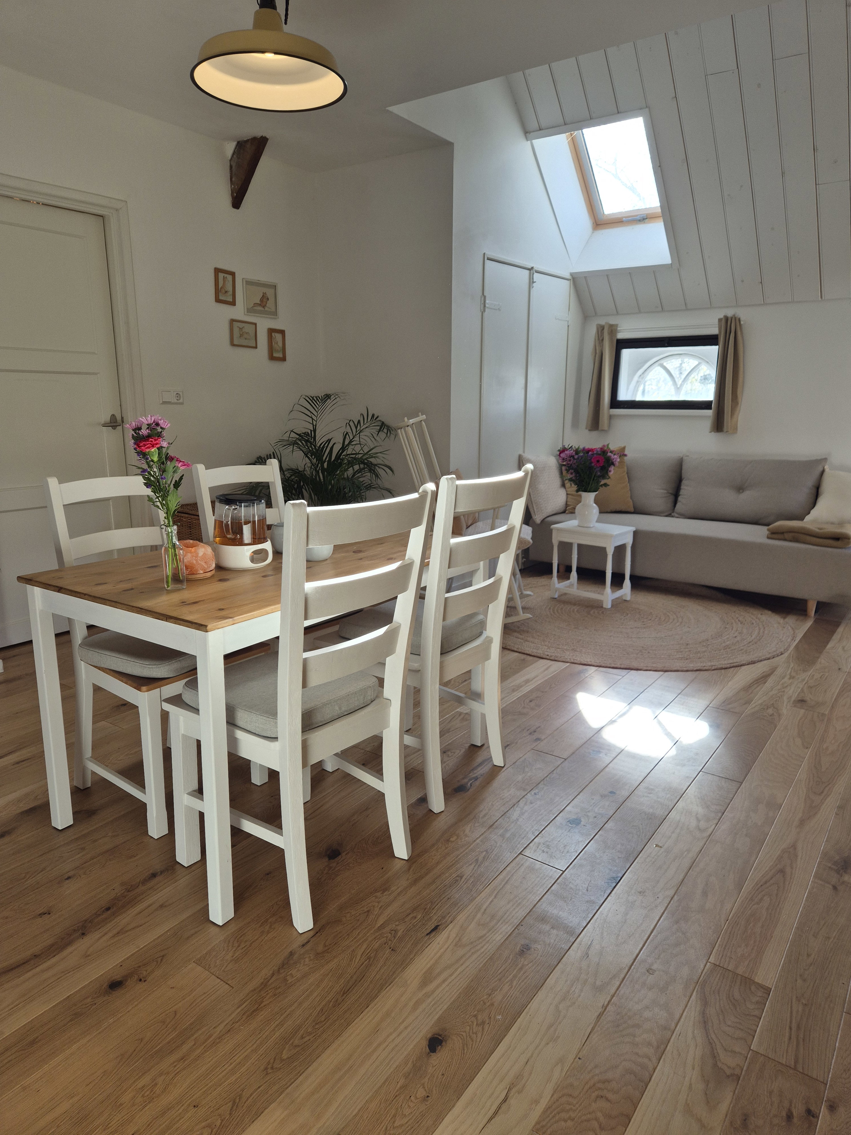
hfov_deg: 58.9
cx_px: 426
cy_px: 568
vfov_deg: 73.9
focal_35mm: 23
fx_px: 754
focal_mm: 5.4
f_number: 1.8
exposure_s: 1/180
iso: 40
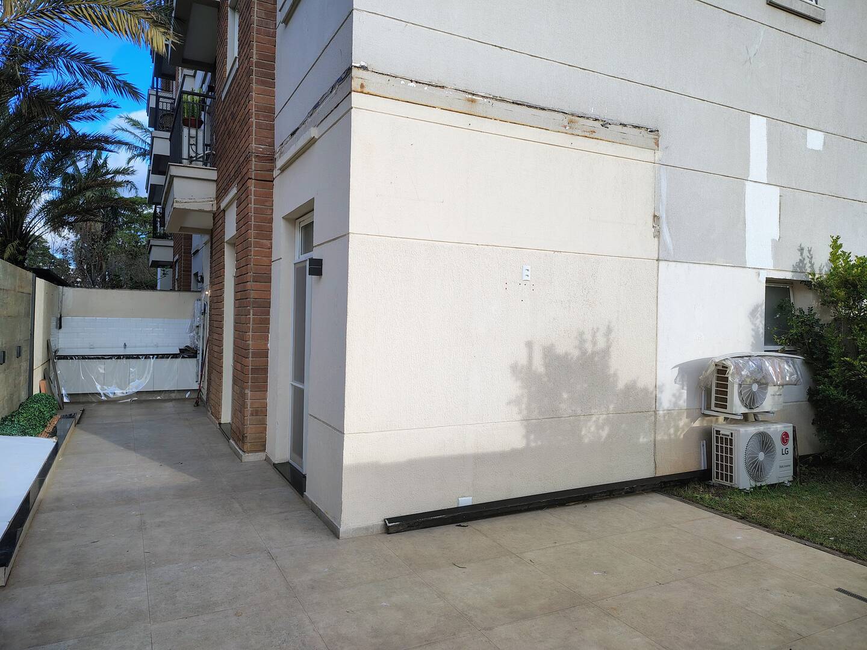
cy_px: 325
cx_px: 434
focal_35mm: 24
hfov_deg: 71.6
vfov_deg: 56.8
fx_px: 601
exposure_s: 1/889
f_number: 1.8
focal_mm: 5.56
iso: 100
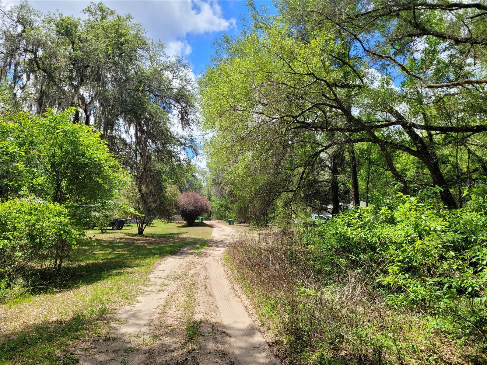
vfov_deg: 53.1
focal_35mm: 26
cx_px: 244
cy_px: 182
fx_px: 366
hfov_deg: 67.3
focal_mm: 5.4
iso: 40
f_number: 1.8
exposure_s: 1/1449
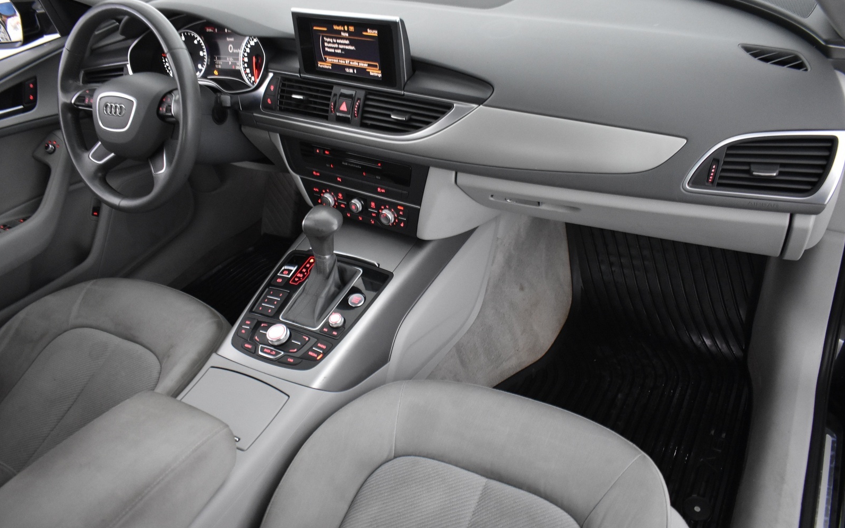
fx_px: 645
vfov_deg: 44.5
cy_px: 265
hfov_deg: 66.5
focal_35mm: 28
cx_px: 419
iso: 2500
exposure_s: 1/30
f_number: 3.5
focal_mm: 18
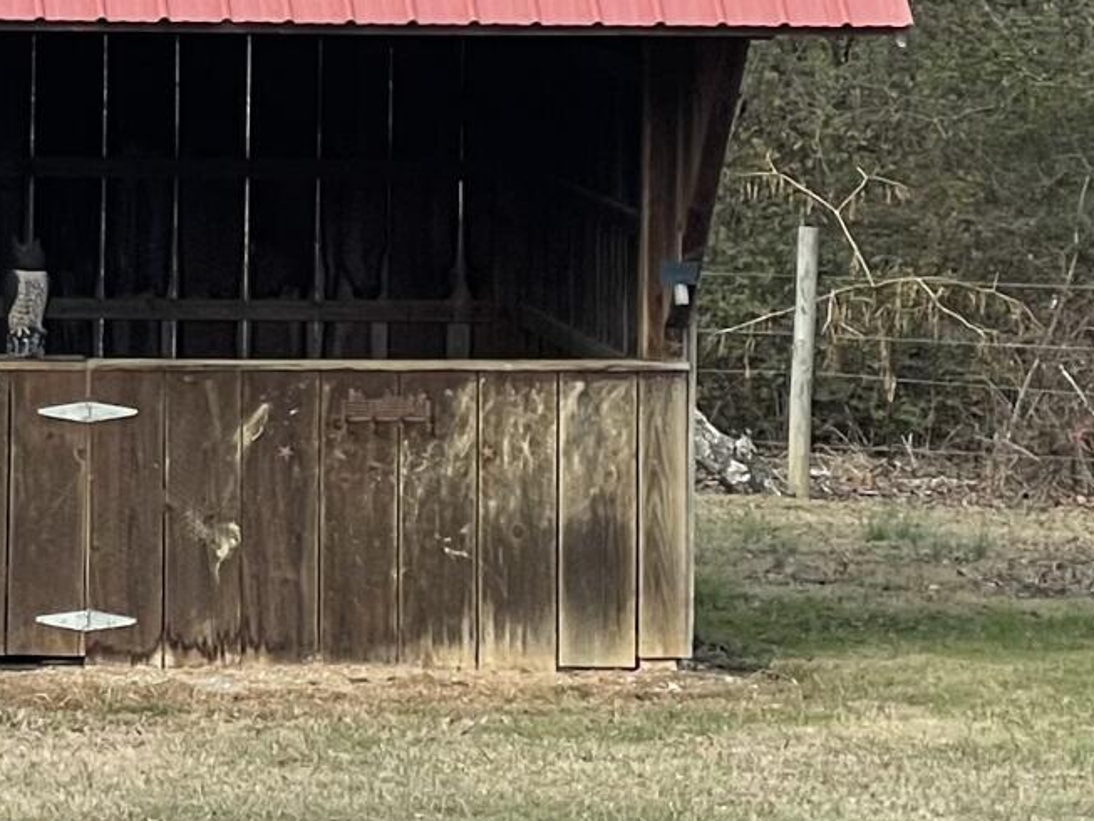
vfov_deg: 5.0
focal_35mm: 294
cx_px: -632
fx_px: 9293
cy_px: -246
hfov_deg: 6.6
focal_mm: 7.5
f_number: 2.2
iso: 20
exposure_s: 1/405
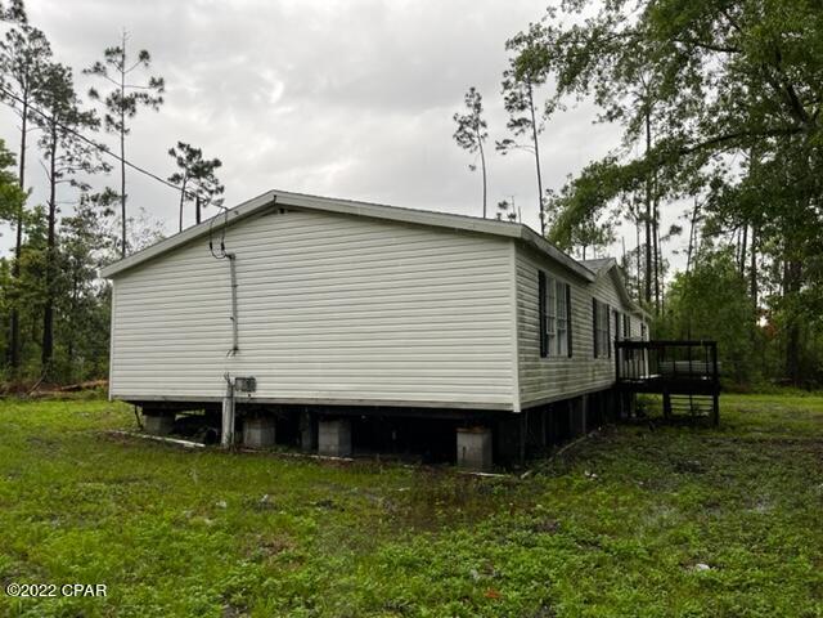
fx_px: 618
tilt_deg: +4.7
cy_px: 309
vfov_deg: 53.1
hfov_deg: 67.3
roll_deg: +0.8
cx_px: 412
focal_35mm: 26
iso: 50
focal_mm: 5.1
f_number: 1.6
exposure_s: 1/524
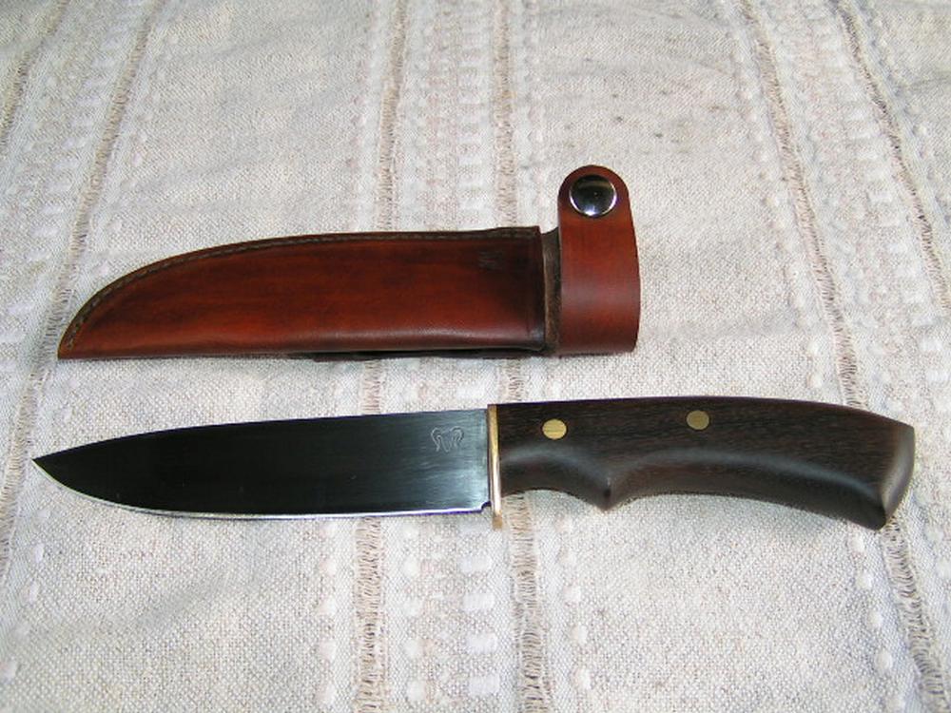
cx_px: 476
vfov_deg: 37.7
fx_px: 1044
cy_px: 356
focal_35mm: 38
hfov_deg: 49.0
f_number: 2.8
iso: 50
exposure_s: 1/60
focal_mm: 5.8
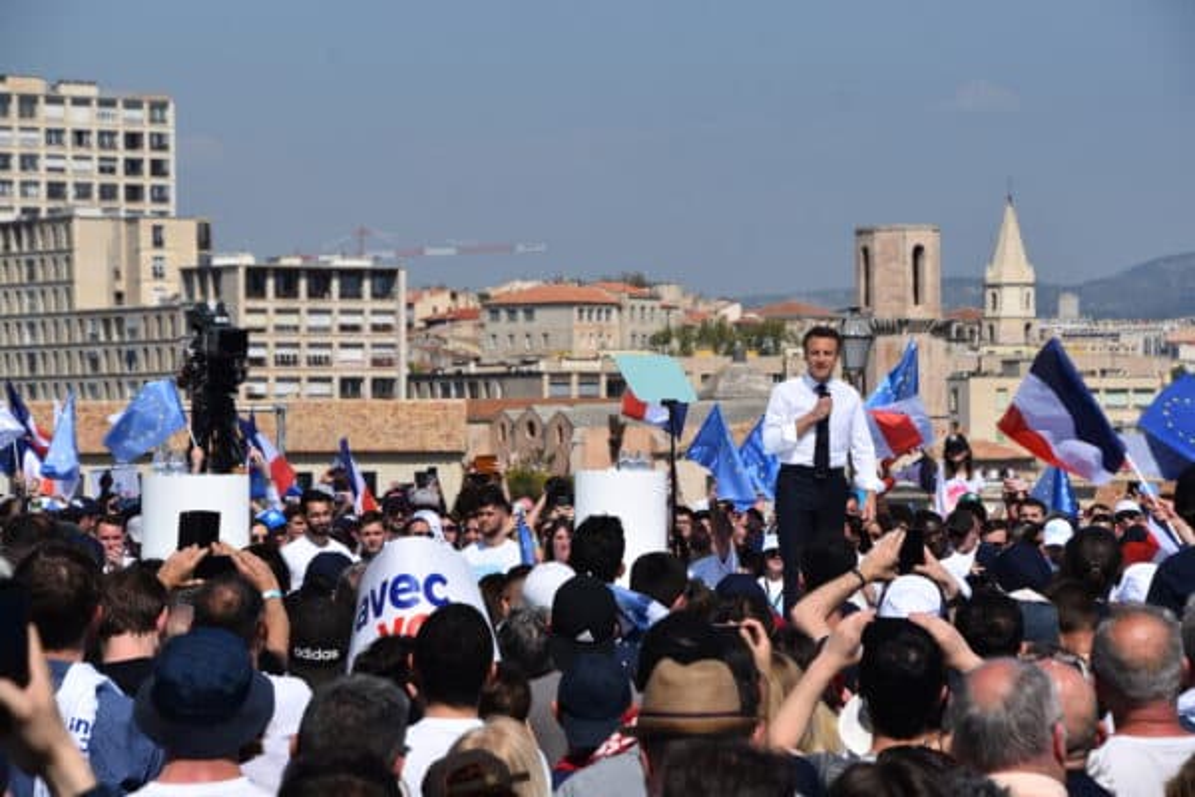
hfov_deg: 13.0
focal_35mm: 158
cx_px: 598
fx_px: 5228
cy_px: 398
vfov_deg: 8.7
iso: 100
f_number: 10
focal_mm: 105
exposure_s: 1/400
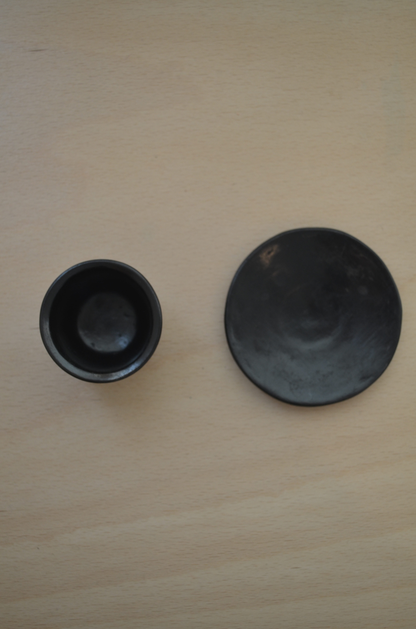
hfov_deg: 28.0
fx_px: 836
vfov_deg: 41.2
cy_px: 314
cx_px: 208
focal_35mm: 48
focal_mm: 32
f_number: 4.8
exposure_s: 1/80
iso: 400
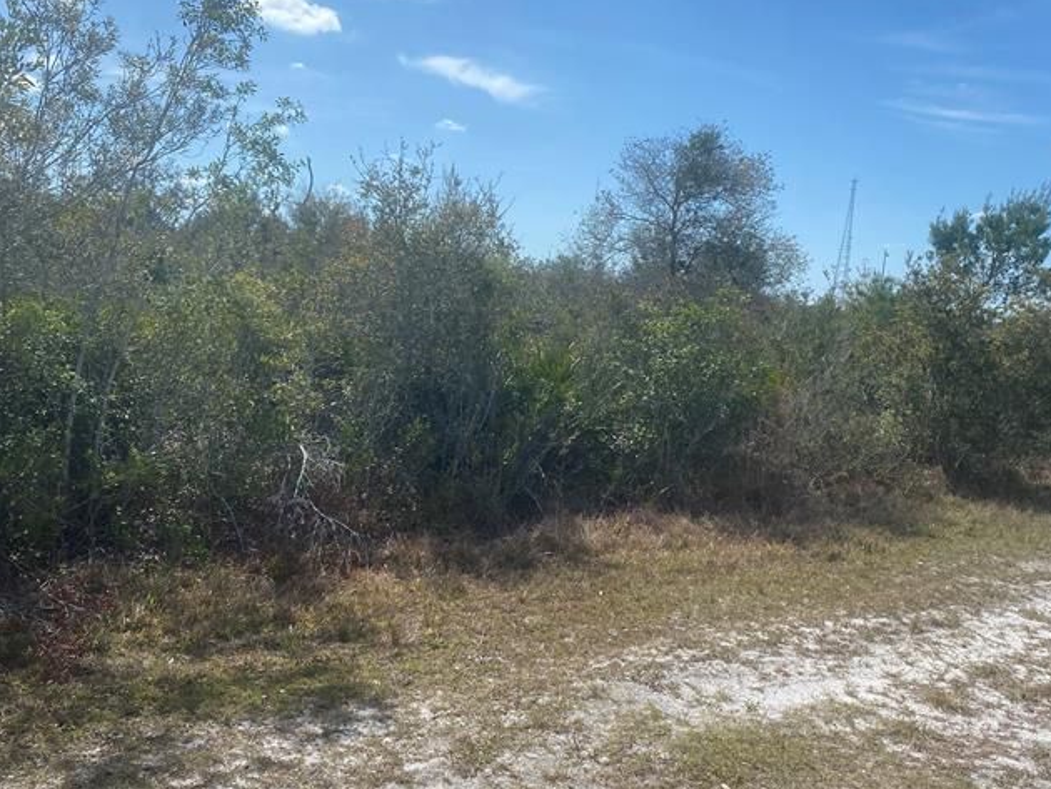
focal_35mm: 33
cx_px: 556
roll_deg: -5.9
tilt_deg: -4.1
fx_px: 1002
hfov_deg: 55.3
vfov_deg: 43.0
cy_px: 384
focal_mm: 4.25
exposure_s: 1/3125
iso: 32
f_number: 1.8
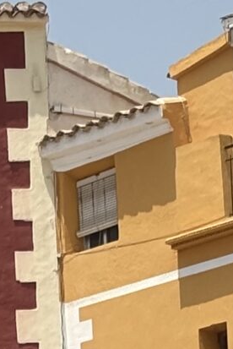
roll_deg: +2.1
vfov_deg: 6.0
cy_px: 676
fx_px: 3247
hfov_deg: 4.1
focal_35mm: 335
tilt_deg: +7.4
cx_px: -106
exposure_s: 1/3663
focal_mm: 5.96
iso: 32
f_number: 1.6
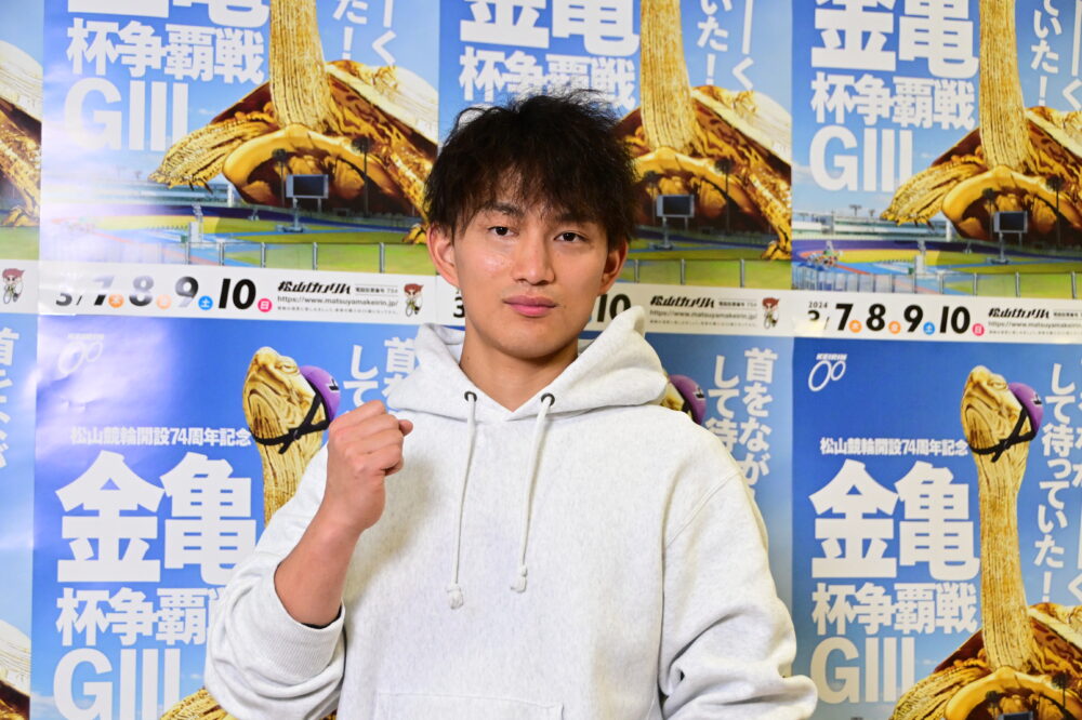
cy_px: 360
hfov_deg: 31.9
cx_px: 541
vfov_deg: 21.6
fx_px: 1893
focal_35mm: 63
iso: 3200
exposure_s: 1/160
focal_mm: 42
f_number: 4.5
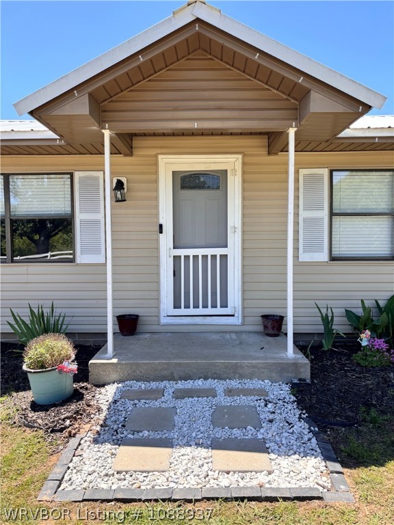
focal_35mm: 26
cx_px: 197
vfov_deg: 67.3
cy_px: 262
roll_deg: -1.3
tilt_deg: -3.0
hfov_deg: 53.1
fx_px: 395
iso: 50
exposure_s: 1/831
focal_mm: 5.96
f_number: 1.6
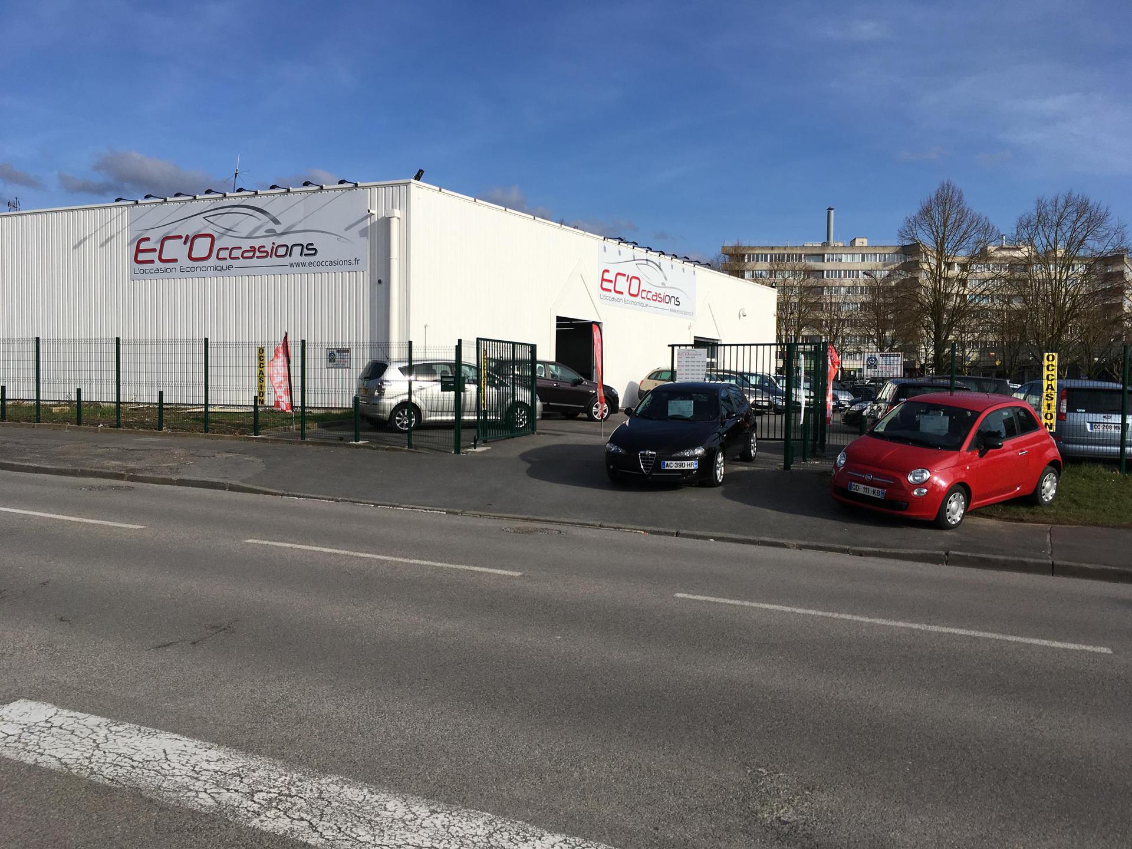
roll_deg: -1.1
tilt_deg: -2.9
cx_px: 566
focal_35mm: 29
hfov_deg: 61.7
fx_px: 948
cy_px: 424
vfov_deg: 48.2
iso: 25
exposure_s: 1/2481
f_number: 2.2
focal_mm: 4.15
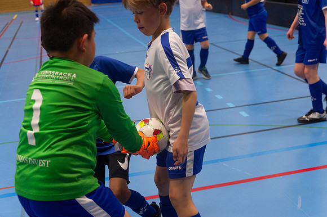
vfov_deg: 26.0
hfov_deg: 38.2
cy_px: 108
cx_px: 164
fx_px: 472
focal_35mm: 52
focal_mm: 52
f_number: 3.5
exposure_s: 1/400
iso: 2800
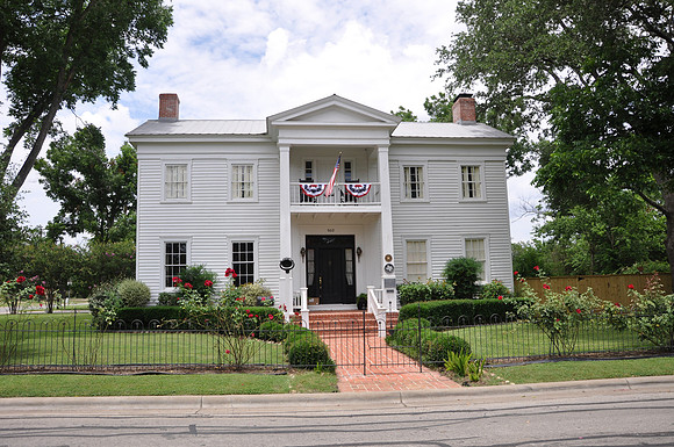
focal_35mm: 27
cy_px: 224
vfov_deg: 47.8
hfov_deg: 67.5
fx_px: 505
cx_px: 337
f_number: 7.1
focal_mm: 18
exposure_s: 1/200
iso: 200
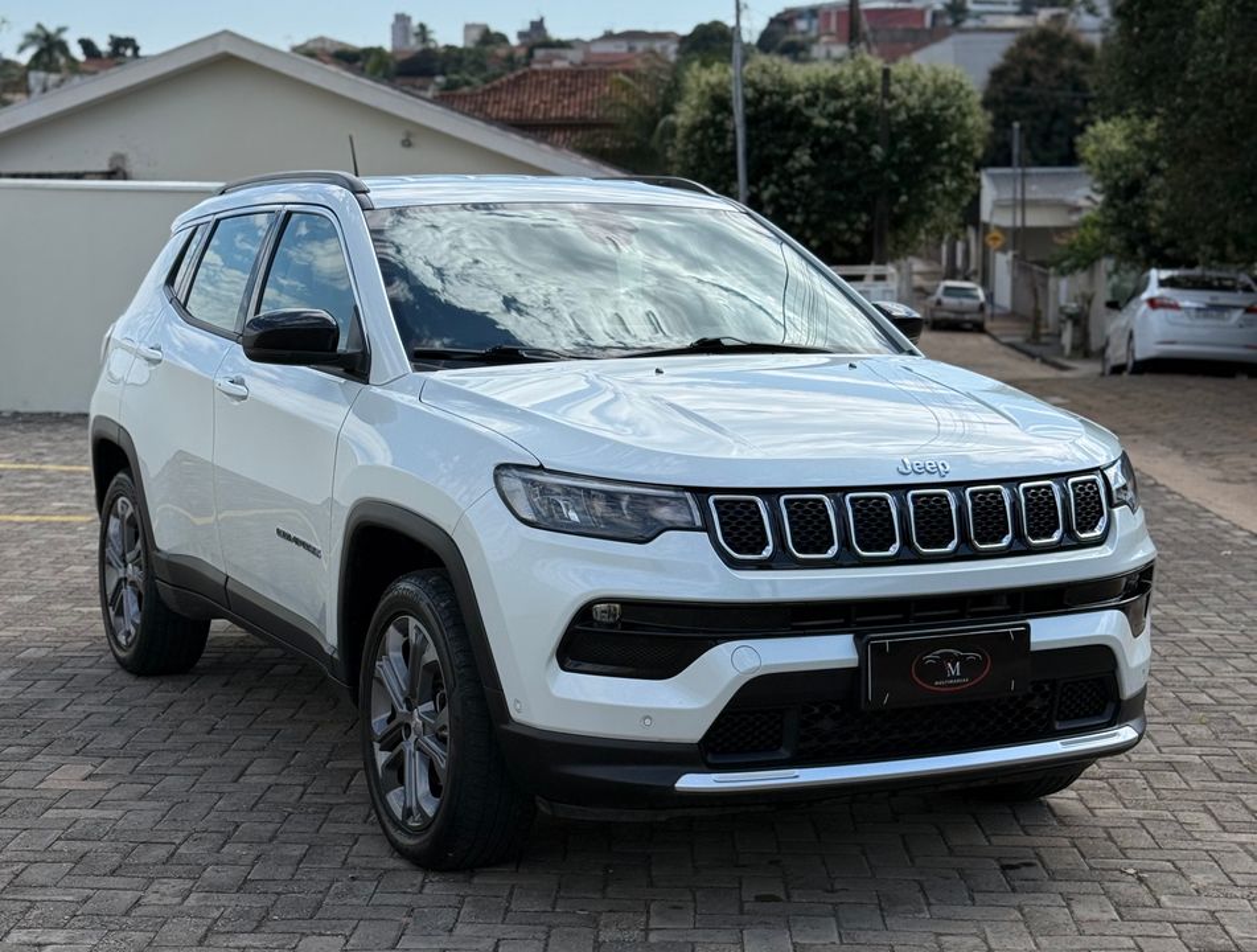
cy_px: 476
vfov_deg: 30.4
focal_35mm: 48
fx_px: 1749
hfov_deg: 39.5
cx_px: 628
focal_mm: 6.76
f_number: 1.78
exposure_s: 1/4098
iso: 80
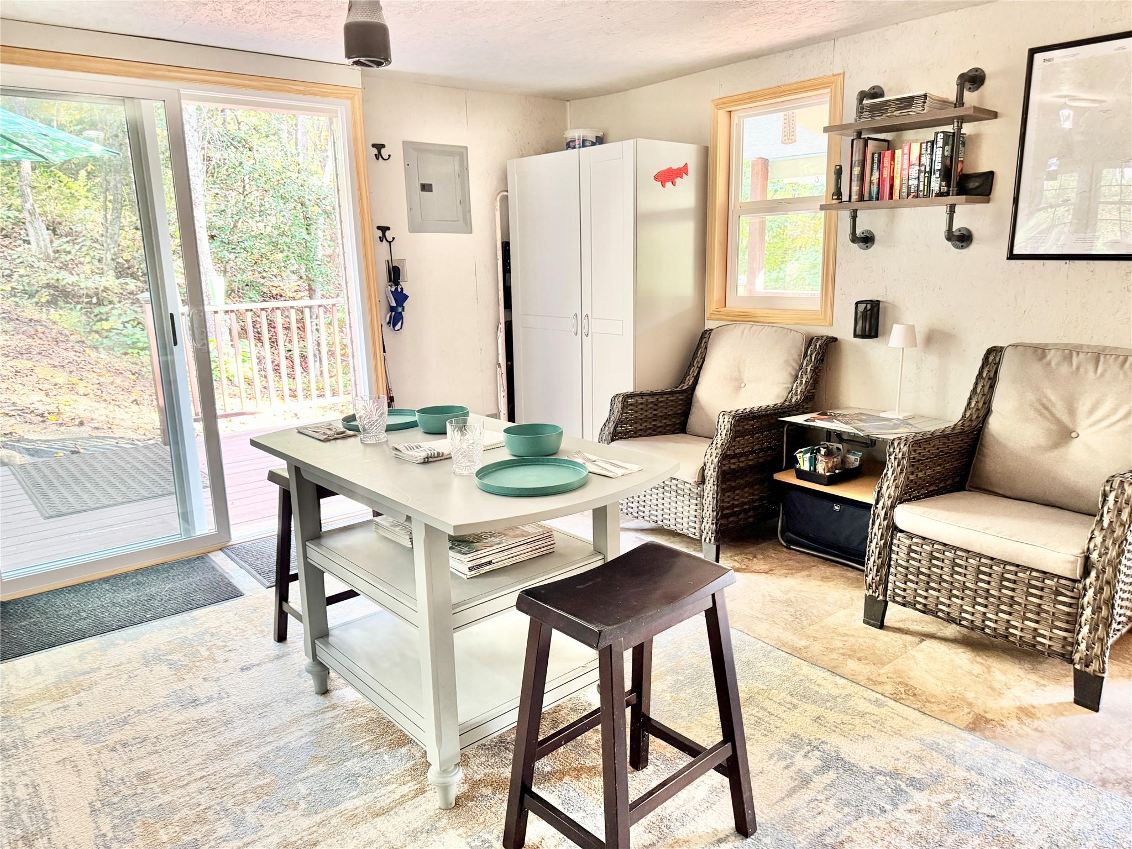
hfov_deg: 71.6
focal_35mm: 24
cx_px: 566
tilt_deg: -11.9
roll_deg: +1.6
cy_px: 424
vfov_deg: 56.8
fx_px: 785
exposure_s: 1/60
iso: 400
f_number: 1.78
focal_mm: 6.76
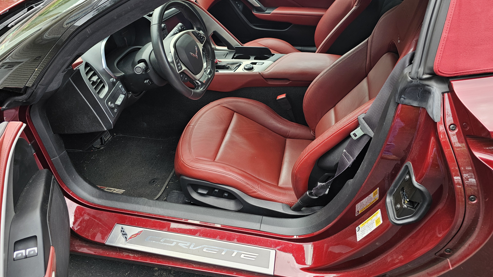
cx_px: 254
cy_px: 99
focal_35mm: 26
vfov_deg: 43.9
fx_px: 340
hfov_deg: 71.9
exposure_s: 1/180
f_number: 1.7
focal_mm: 6.3
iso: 50
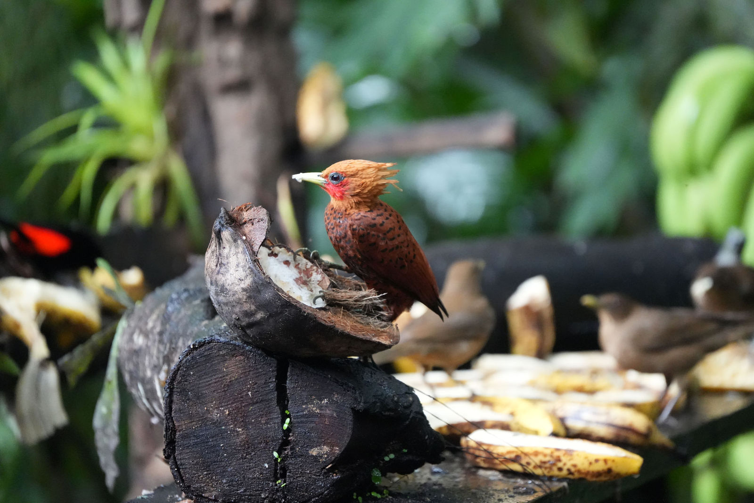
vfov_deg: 3.4
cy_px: 252
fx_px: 8376
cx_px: 377
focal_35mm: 400
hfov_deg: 5.2
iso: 12800
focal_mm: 400
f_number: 6.3
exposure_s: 1/320
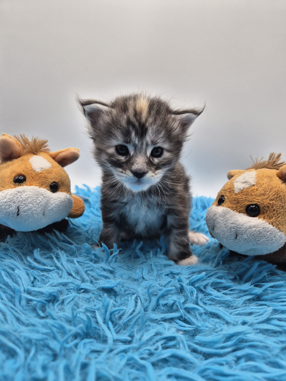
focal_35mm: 23
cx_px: 143
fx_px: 253
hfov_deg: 58.9
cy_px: 190
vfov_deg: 73.9
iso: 80
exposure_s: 1/898
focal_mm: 5.4
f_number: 1.8
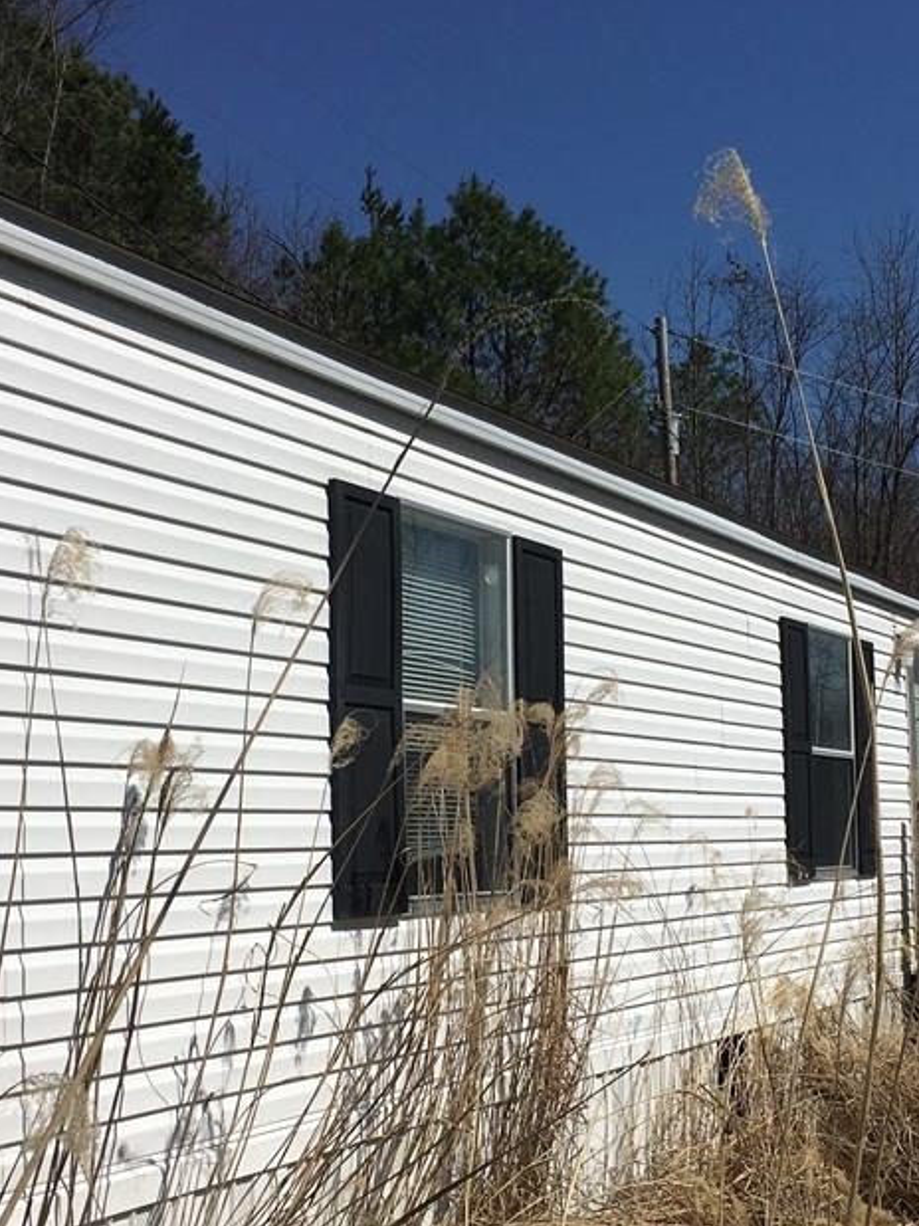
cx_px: 586
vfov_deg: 39.5
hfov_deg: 30.1
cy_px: 721
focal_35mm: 48
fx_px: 1700
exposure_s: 1/5128
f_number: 2.2
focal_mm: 4.15
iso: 25
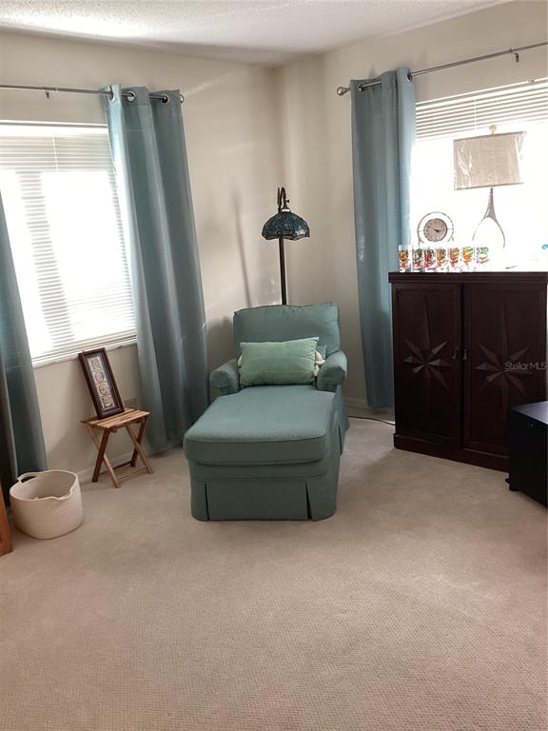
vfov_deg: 58.4
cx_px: 274
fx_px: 654
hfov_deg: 45.4
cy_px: 366
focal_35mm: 31
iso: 160
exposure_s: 1/60
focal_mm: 3.3
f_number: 2.4
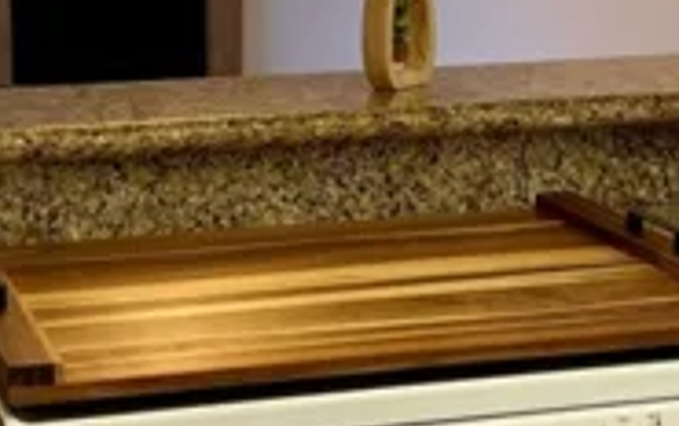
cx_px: 380
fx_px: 2056
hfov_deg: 18.7
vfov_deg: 11.8
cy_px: 51
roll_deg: +0.4
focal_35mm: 111
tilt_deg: -7.4
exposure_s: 1/120
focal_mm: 5.7
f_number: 1.5
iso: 40
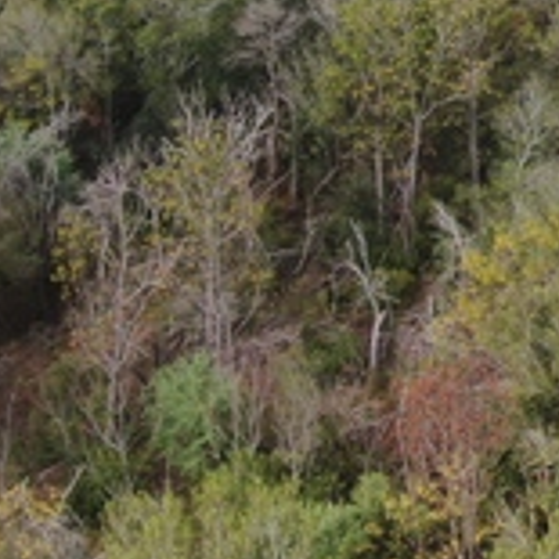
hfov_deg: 13.2
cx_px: 714
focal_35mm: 128
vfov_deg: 13.2
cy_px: -133
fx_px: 2339
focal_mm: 5.94
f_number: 3.3
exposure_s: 1/500
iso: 100
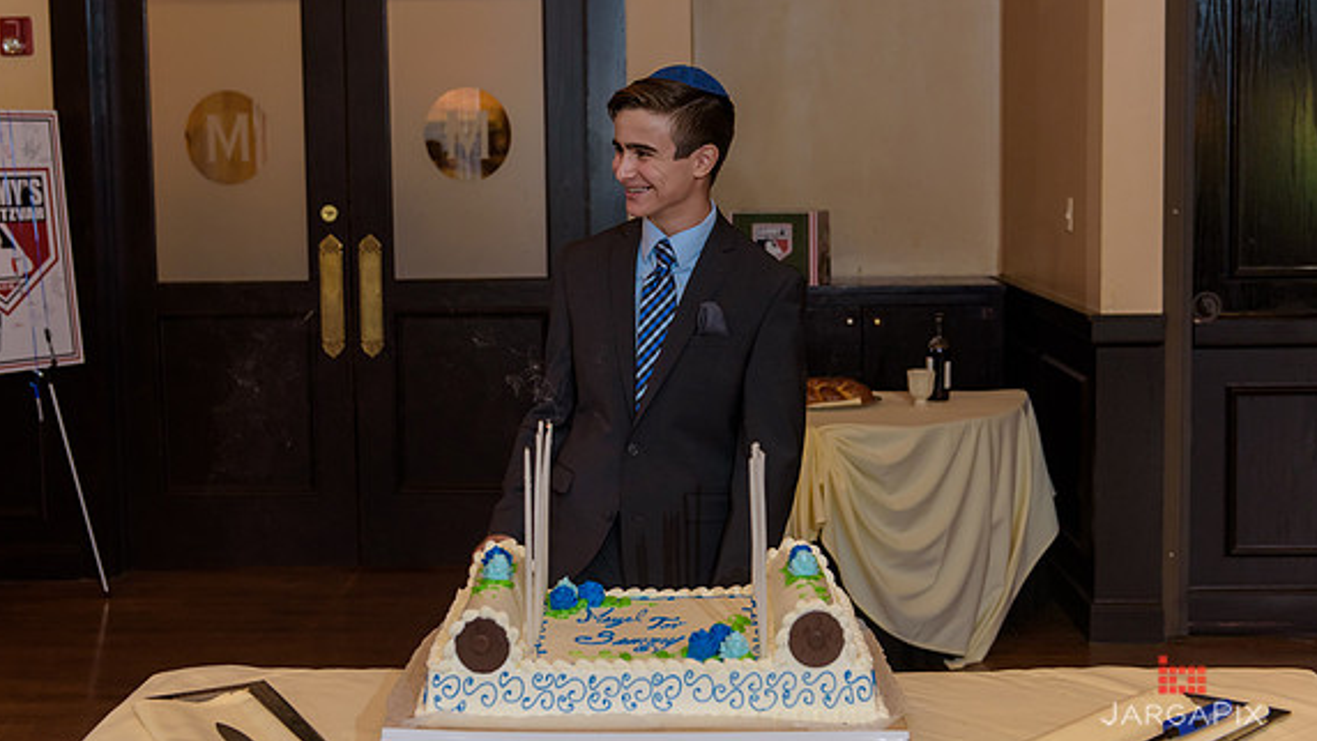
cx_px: 654
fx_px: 1781
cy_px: 330
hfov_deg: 40.6
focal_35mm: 51
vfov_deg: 23.5
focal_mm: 48
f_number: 3.2
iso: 1250
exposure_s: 1/125
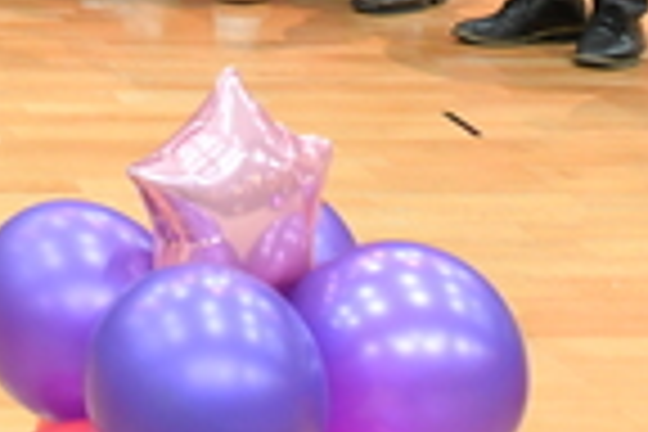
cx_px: -369
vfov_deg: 10.3
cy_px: -574
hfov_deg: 15.8
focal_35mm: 117
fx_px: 2106
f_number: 4.5
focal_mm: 24
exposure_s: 1/25
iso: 2000
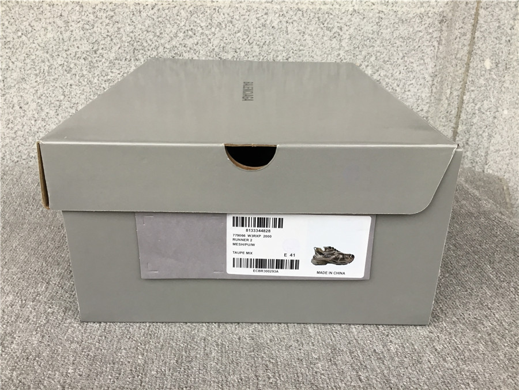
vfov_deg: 45.4
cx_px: 260
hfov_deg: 58.4
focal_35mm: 31
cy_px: 195
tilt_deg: -22.4
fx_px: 465
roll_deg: -1.5
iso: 25
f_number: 2.4
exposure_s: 1/33
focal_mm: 3.3
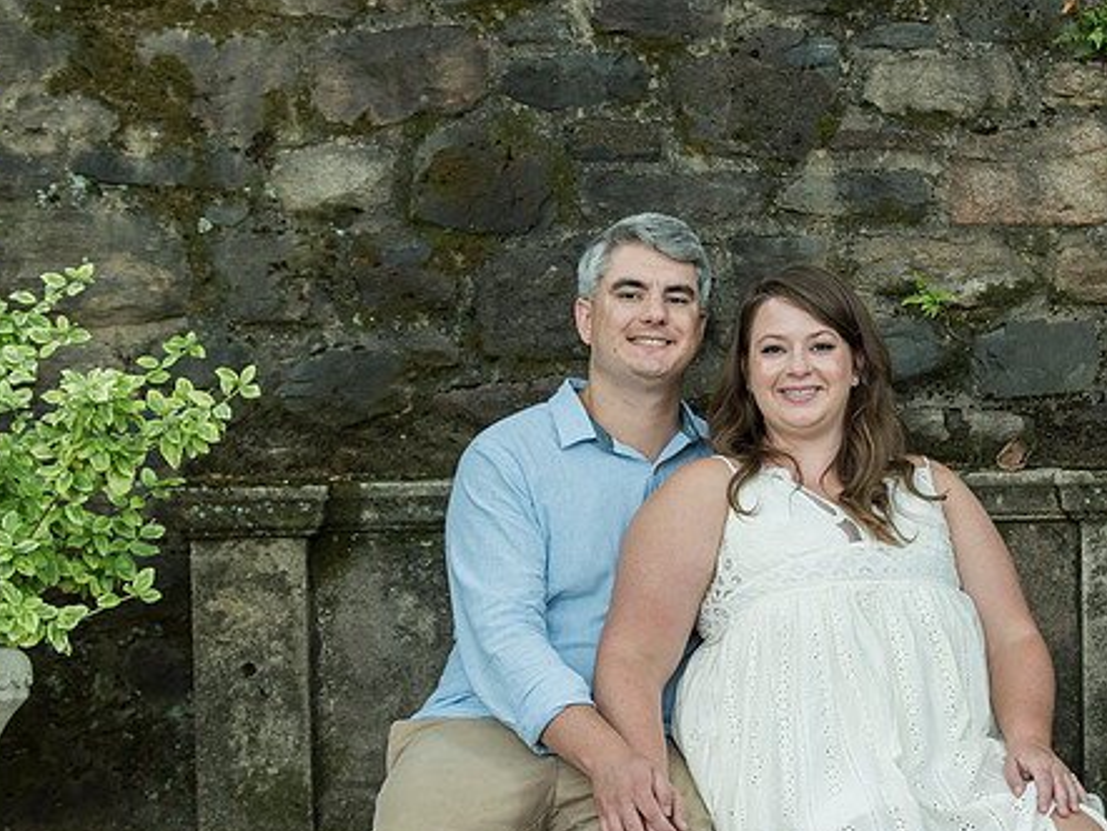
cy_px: 426
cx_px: 706
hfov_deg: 20.0
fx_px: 3136
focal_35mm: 98
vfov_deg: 15.1
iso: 800
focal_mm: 75
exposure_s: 1/125
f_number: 3.2
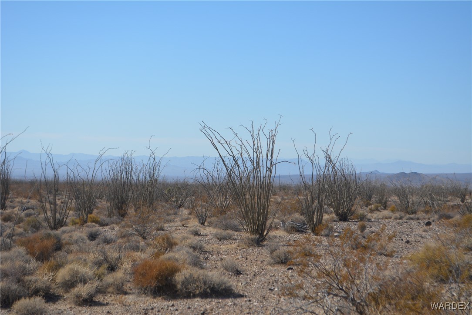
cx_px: 236
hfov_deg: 24.6
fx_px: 1082
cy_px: 158
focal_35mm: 82
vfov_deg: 16.6
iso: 400
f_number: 7.1
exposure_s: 1/2000
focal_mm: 55
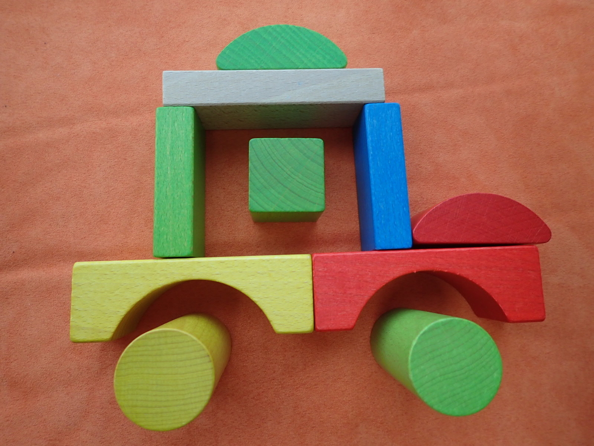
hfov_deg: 69.4
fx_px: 429
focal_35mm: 25
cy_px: 223
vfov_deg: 54.9
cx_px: 297
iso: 125
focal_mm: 4.5
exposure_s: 1/60
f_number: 2
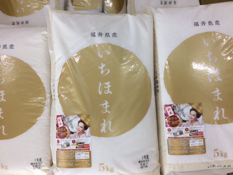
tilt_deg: -82.5
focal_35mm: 29
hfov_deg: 61.7
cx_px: 116
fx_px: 195
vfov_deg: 48.2
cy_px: 88
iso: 50
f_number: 2.2
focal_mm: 4.15
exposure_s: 1/60
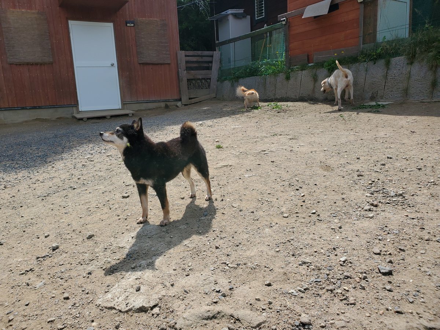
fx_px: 330
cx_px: 220
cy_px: 165
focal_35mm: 26
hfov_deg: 67.3
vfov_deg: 53.1
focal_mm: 4.3
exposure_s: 1/1081
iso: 50
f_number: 2.4
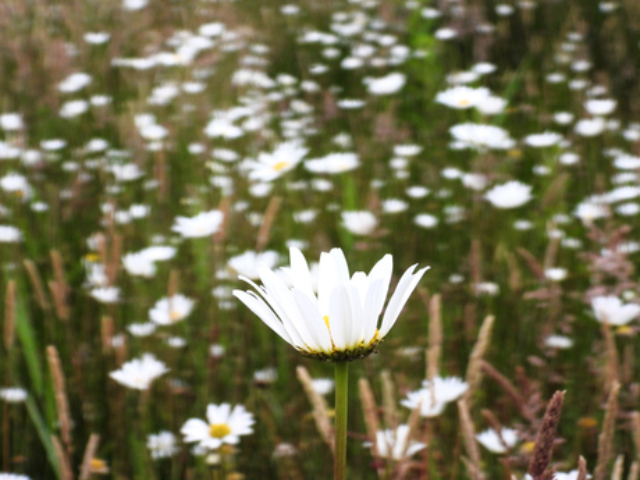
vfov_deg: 19.6
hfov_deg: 26.0
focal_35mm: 75
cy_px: 240
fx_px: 1387
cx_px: 320
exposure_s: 1/2000
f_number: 3.5
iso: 400
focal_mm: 13.5
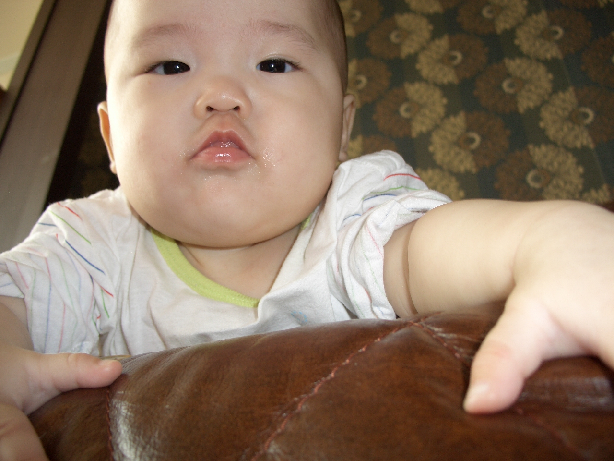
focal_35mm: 33
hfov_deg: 55.4
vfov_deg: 42.9
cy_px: 230
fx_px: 585
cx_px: 307
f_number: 2.8
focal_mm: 7.1
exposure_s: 1/60
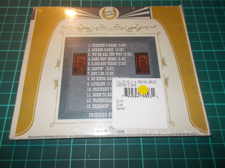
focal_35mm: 29
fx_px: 188
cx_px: 112
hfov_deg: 61.7
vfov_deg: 48.2
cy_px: 84
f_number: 3.3
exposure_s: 1/30
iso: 200
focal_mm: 4.1
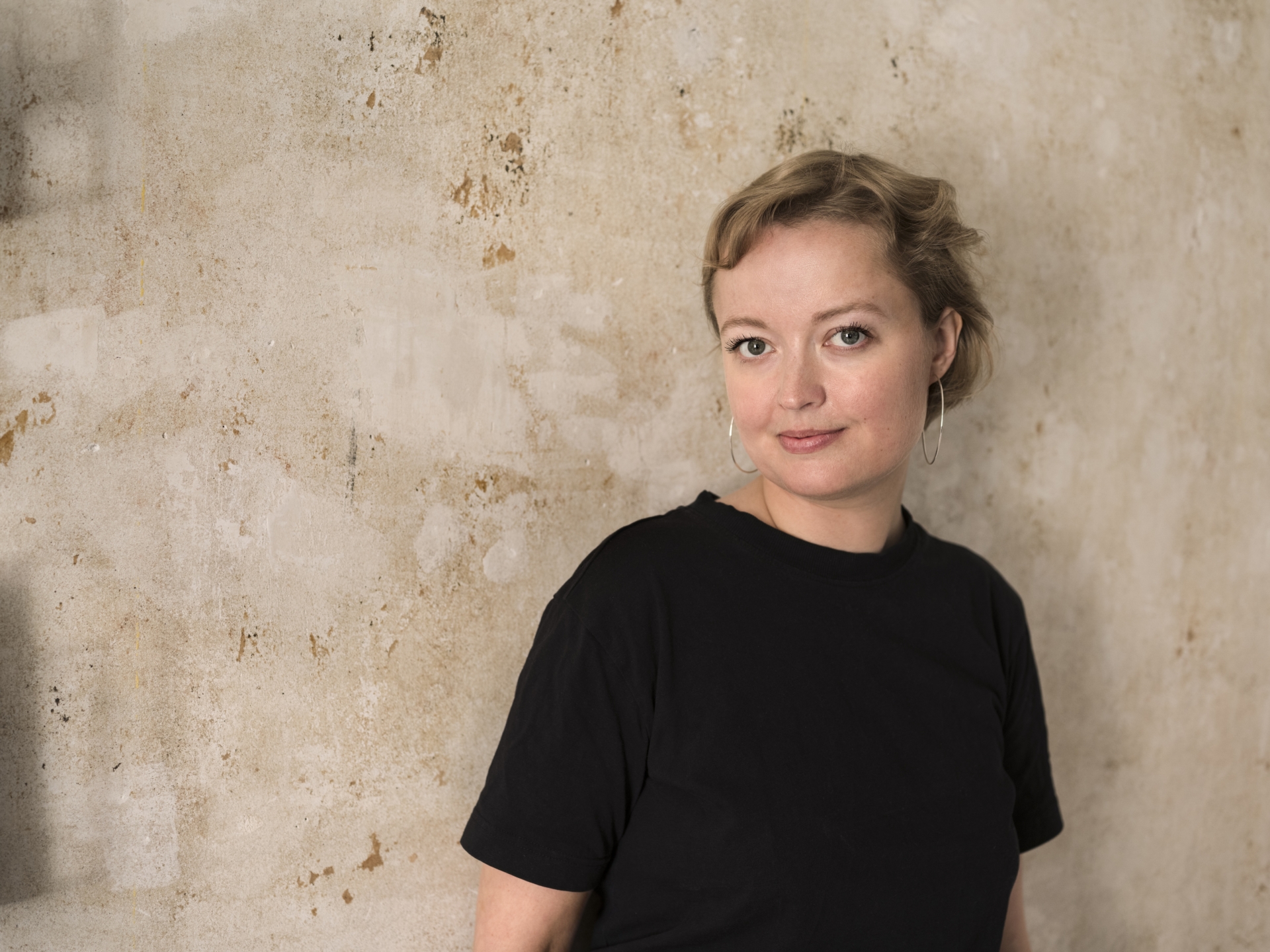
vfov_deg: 29.1
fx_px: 1834
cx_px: 635
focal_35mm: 50
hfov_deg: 38.2
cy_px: 476
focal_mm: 63
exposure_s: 1/160
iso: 1250
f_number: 3.6
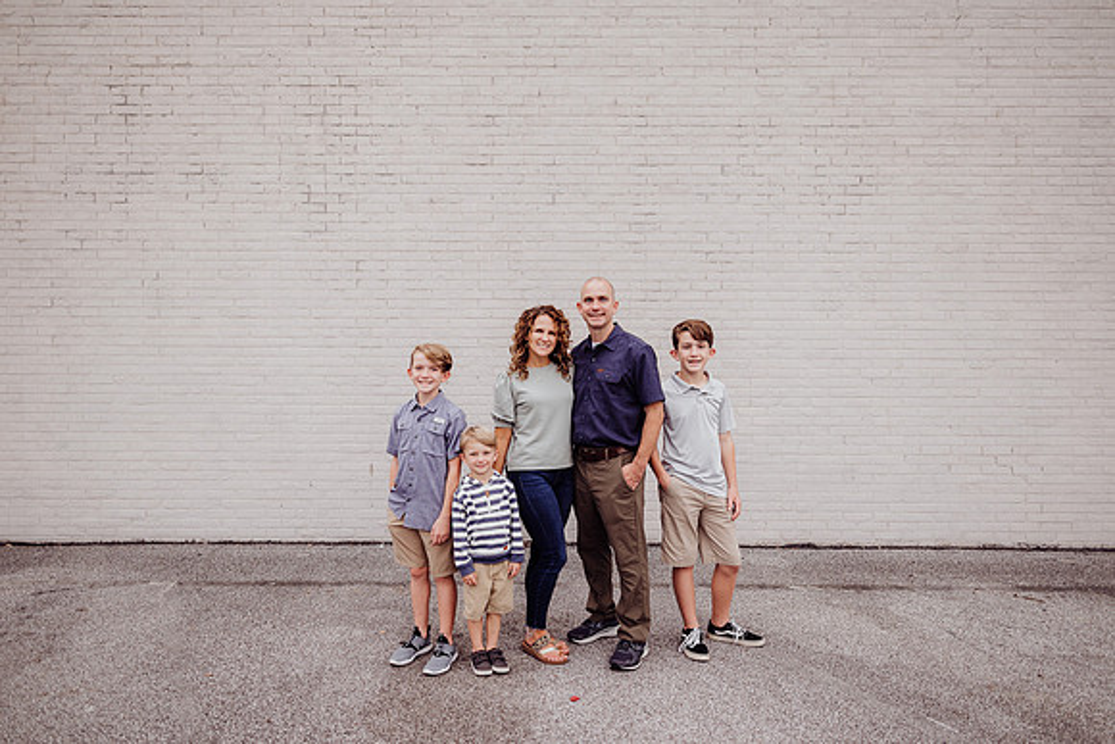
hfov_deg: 73.7
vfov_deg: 53.2
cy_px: 372
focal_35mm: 24
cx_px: 558
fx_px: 743
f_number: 2.5
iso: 200
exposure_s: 1/200
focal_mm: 24
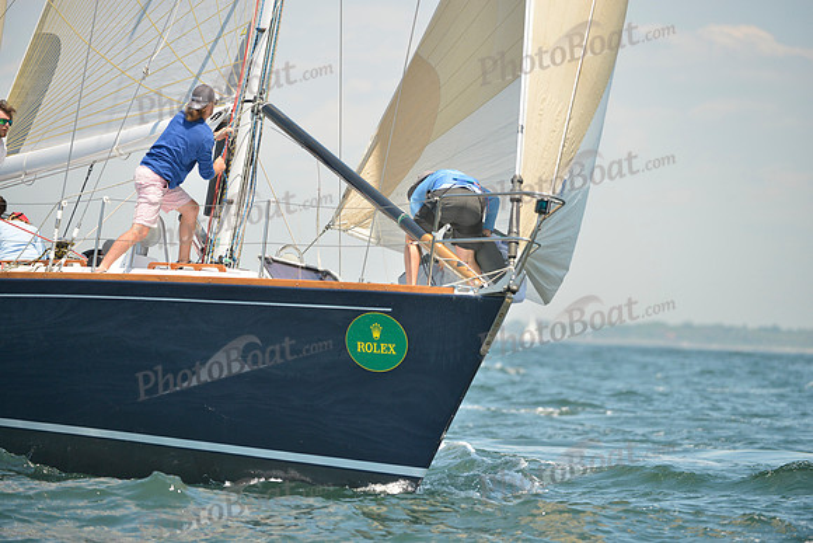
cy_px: 272
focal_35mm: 260
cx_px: 406
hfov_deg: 7.9
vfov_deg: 5.3
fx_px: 5873
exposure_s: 1/1250
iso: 280
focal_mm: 260
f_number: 4
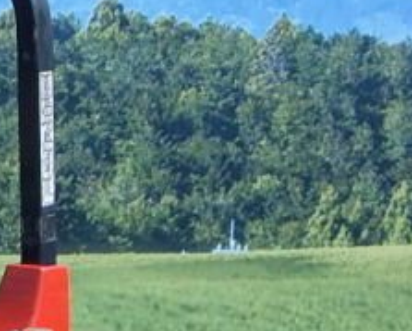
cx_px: -347
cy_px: 496
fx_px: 2881
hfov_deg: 7.9
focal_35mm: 236
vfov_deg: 6.5
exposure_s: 1/800
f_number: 3.8
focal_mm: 9.7
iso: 125
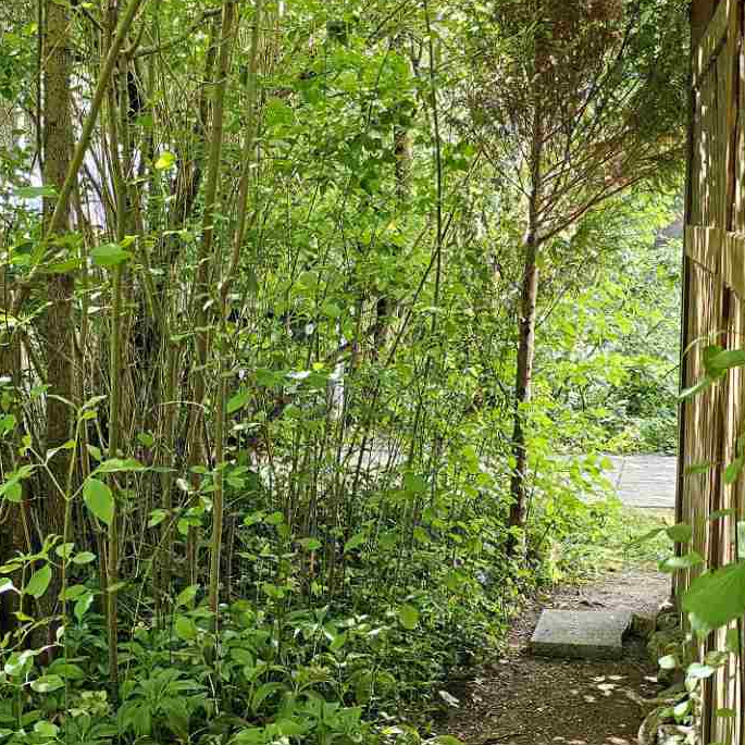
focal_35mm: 57
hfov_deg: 29.8
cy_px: 578
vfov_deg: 29.5
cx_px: 239
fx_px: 1388
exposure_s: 1/180
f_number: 1.7
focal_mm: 6.3
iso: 160
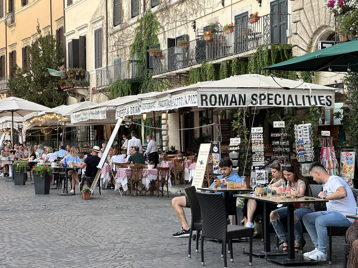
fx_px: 796
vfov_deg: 19.1
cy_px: 134
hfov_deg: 25.3
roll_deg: +0.8
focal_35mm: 77
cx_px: 179
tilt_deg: +1.6
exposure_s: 1/122
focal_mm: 9
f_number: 2.8
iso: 80
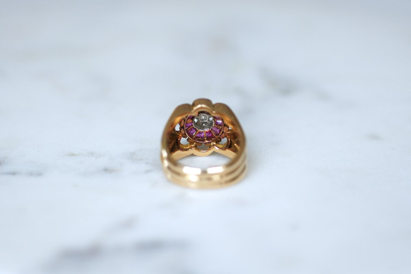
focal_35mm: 105
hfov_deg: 19.5
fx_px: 1199
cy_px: 137
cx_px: 206
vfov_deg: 13.0
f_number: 2.8
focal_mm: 70
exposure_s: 1/125
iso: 320
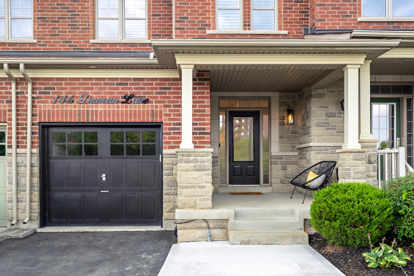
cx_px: 207
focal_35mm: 32
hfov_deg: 58.7
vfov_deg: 41.1
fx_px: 368
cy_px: 138
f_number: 8
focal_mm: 32
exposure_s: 1/80
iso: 1000
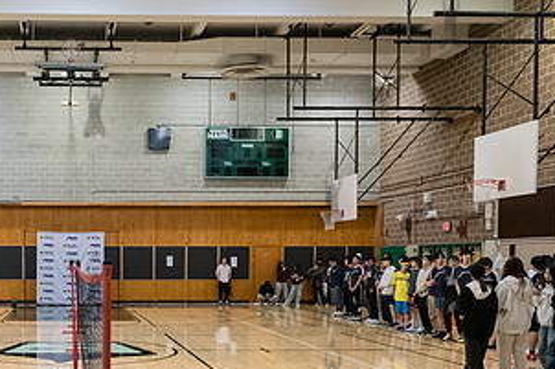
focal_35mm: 47
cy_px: 282
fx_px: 724
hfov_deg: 39.9
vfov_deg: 28.2
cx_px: 94
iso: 8000
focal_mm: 24
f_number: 3.5
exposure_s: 1/400
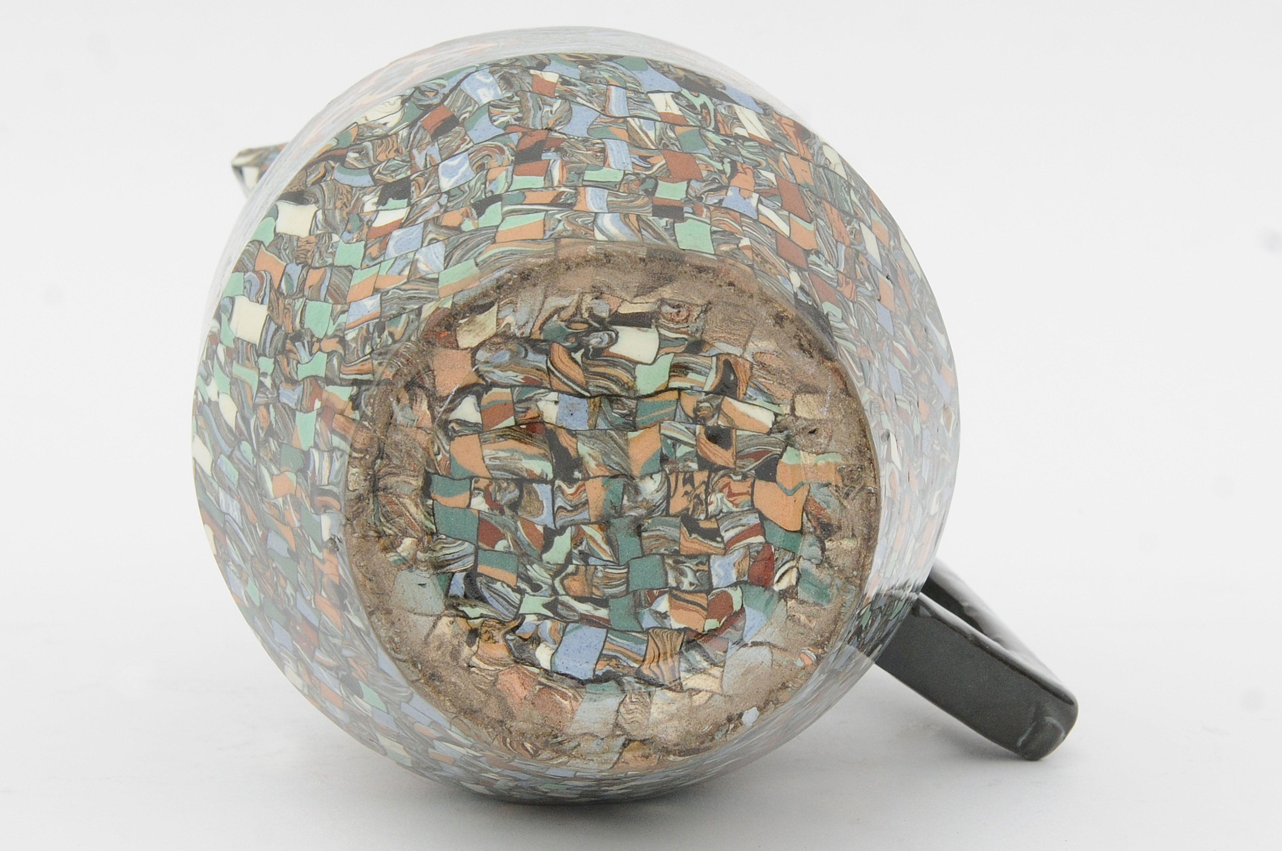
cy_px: 426
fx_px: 1867
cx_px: 641
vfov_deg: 25.7
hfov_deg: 37.9
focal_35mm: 52
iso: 500
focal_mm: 35
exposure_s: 1/320
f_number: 9
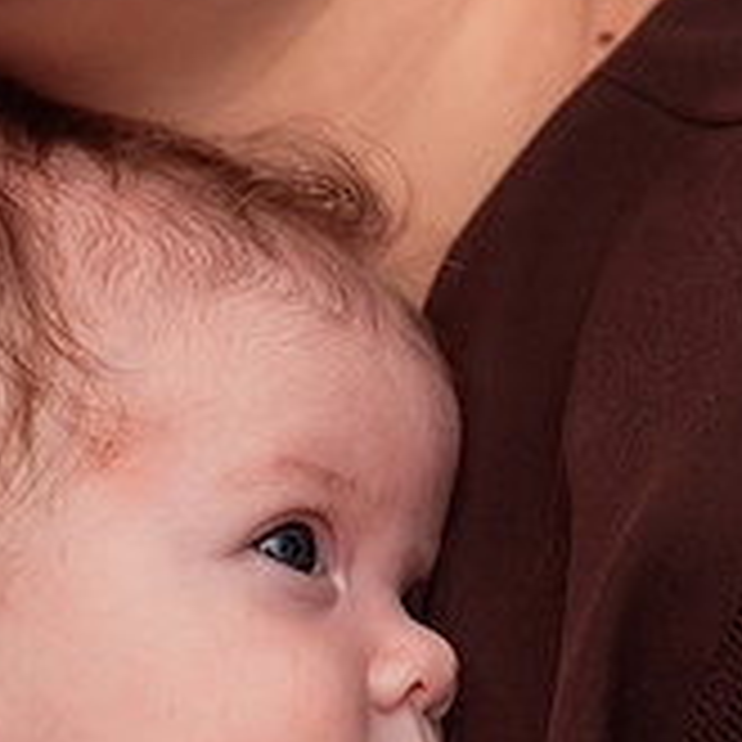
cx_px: 225
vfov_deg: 9.4
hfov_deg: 9.4
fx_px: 4486
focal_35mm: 185
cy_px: 616
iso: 640
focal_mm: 62
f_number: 3.2
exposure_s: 1/250
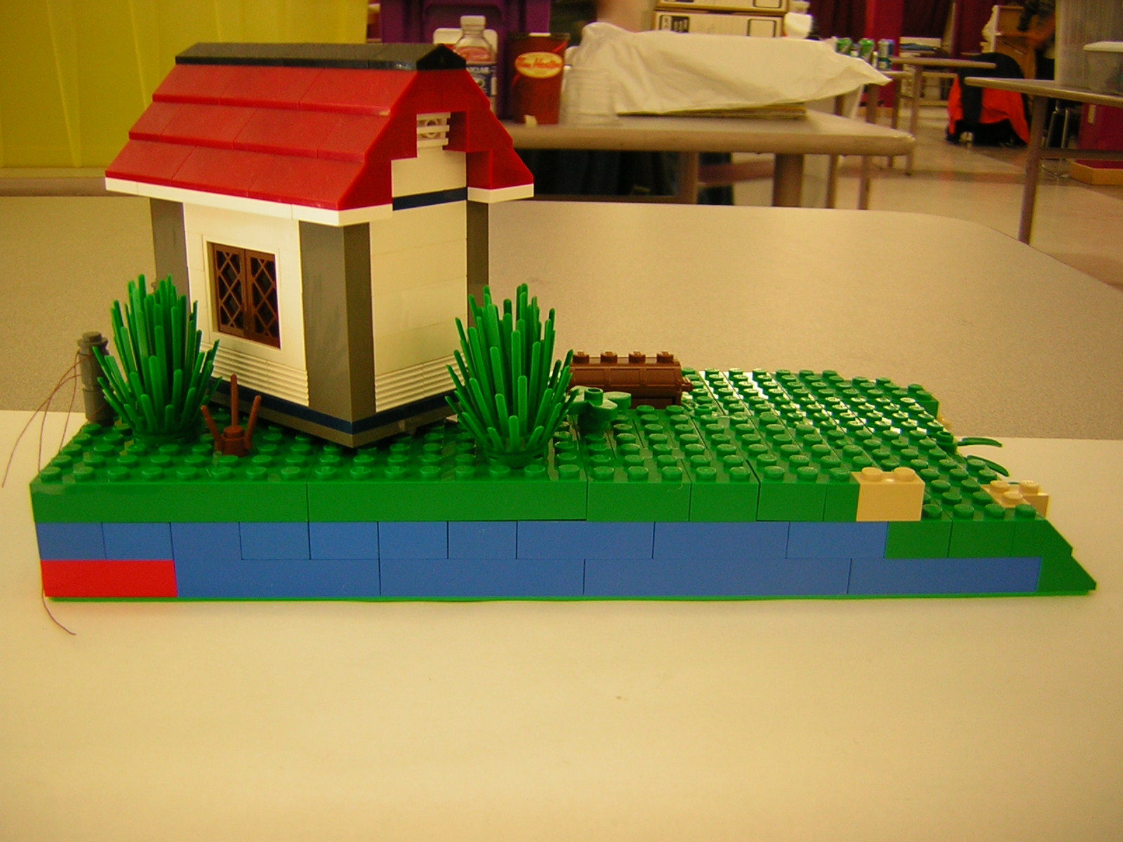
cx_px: 562
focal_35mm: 36
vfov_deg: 39.7
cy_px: 421
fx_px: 1168
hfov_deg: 51.4
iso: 50
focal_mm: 4.7
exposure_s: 1/8.6
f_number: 2.6
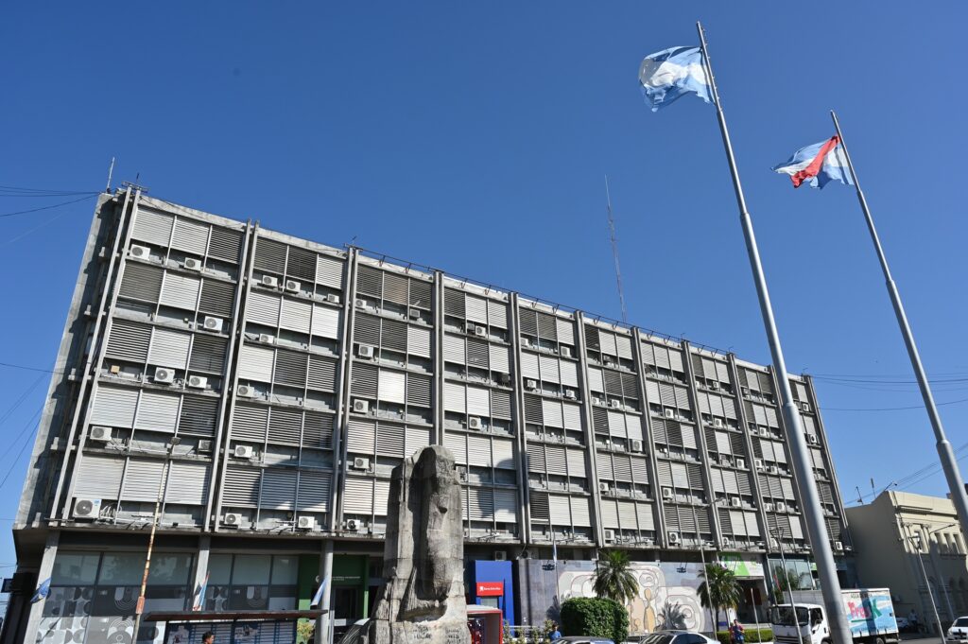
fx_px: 645
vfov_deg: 53.1
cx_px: 484
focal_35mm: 24
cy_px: 322
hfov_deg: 73.8
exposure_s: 1/250
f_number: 10
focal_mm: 24
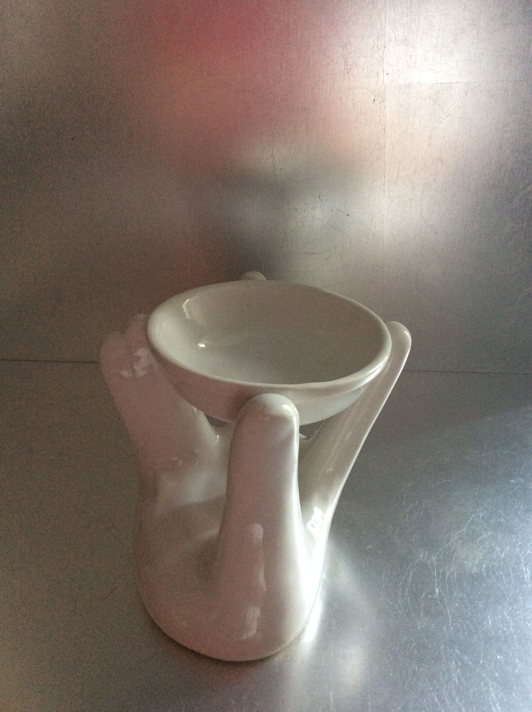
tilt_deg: -30.0
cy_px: 356
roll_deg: +1.7
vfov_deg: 56.9
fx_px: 657
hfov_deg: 44.1
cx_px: 266
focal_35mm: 32
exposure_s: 1/25
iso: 125
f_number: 2.4
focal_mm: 3.3
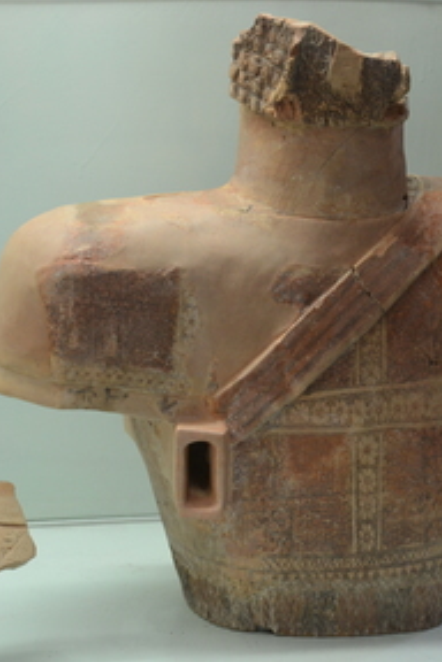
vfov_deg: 23.4
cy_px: 330
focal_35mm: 87
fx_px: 1602
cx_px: 308
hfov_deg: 15.7
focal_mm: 38
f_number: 4.5
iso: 800
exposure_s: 1/40
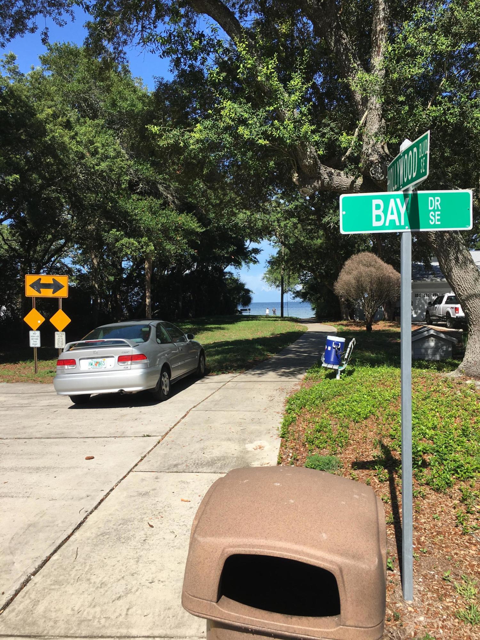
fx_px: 536
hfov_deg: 48.2
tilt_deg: -2.7
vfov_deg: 61.7
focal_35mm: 29
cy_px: 320
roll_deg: -0.4
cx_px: 240
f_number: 2.2
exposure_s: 1/1326
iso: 25
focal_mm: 4.15
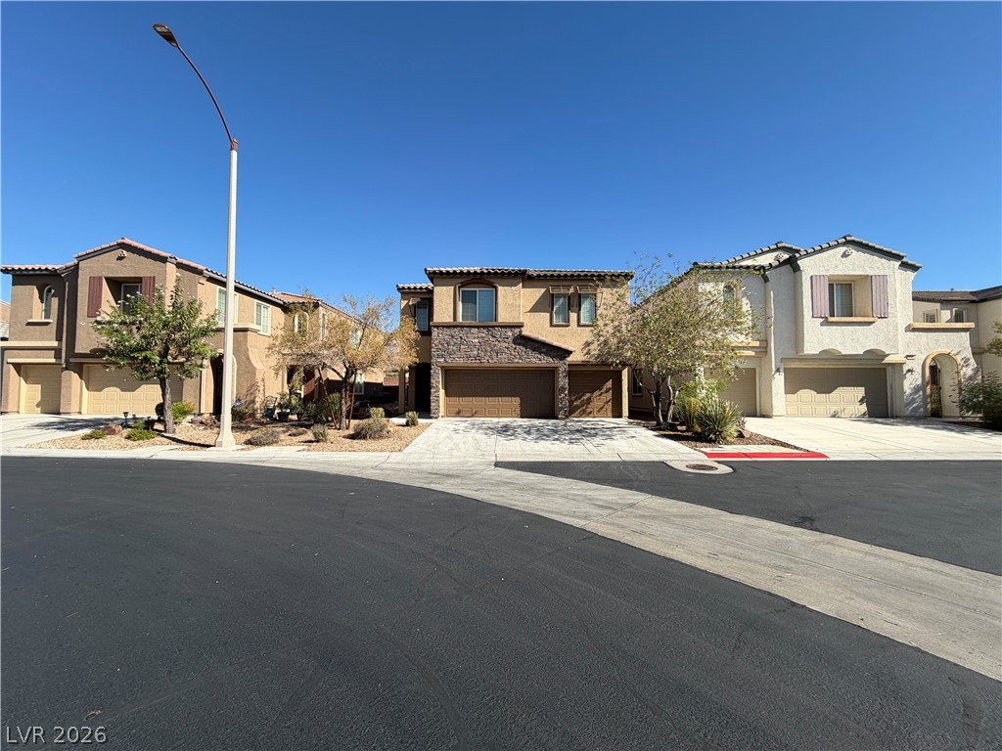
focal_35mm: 14
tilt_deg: +1.8
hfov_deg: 102.1
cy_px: 376
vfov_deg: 85.7
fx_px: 405
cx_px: 501
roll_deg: +0.6
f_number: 2.2
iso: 25
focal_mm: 2.22
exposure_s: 1/770
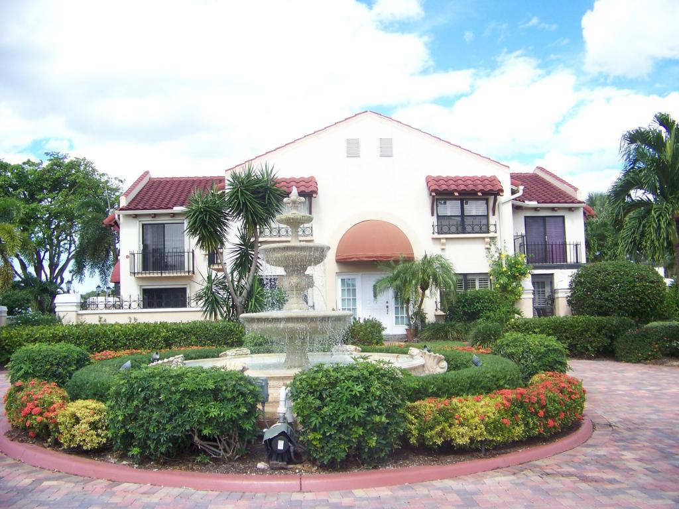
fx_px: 706
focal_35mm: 36
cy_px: 254
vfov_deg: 39.7
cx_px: 340
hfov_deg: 51.4
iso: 64
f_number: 2.8
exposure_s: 1/500
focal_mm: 5.85
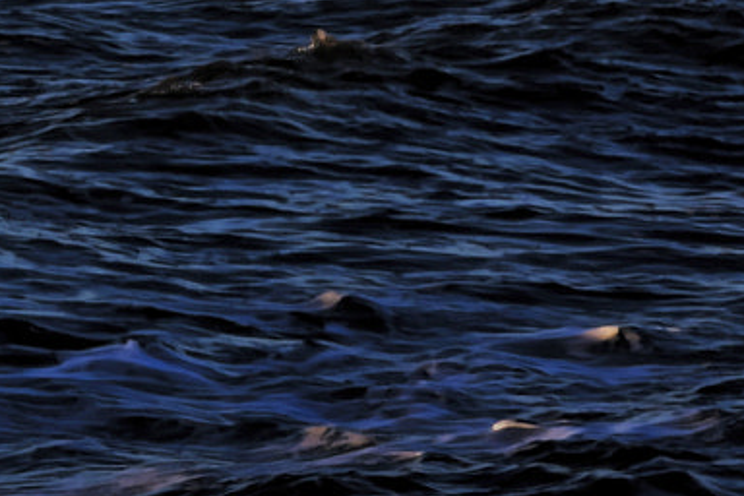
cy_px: -237
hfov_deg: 4.7
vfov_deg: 3.1
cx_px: -442
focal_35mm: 437
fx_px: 9031
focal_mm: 70
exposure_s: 1/125
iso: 400
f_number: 16
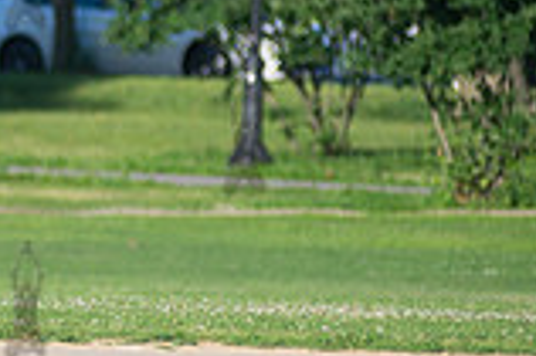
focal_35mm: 735
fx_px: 10932
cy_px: 134
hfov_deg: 2.8
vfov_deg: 1.9
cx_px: -414
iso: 200
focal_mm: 200
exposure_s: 1/1600
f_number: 2.8
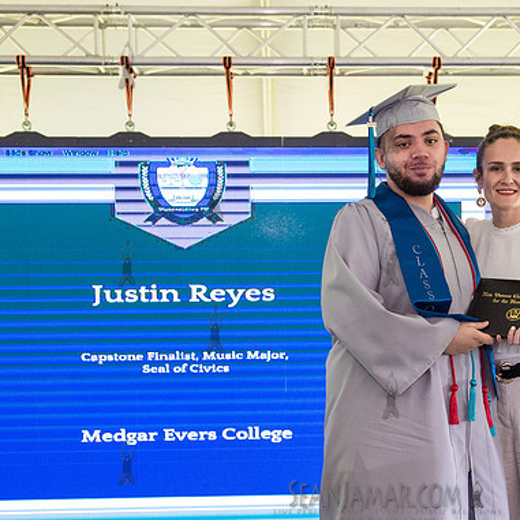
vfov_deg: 27.0
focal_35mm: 63
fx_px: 1071
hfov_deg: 27.2
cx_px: 339
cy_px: 386
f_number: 4
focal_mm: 32
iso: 2500
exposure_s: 1/800
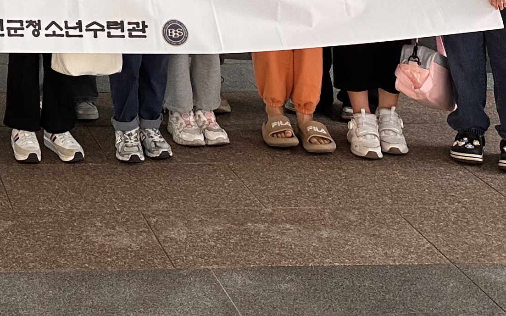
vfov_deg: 12.3
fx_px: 1282
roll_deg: -0.8
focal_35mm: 93
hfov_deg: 20.5
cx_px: -141
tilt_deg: +2.7
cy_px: -333
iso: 80
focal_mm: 6.86
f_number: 1.78
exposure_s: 1/357
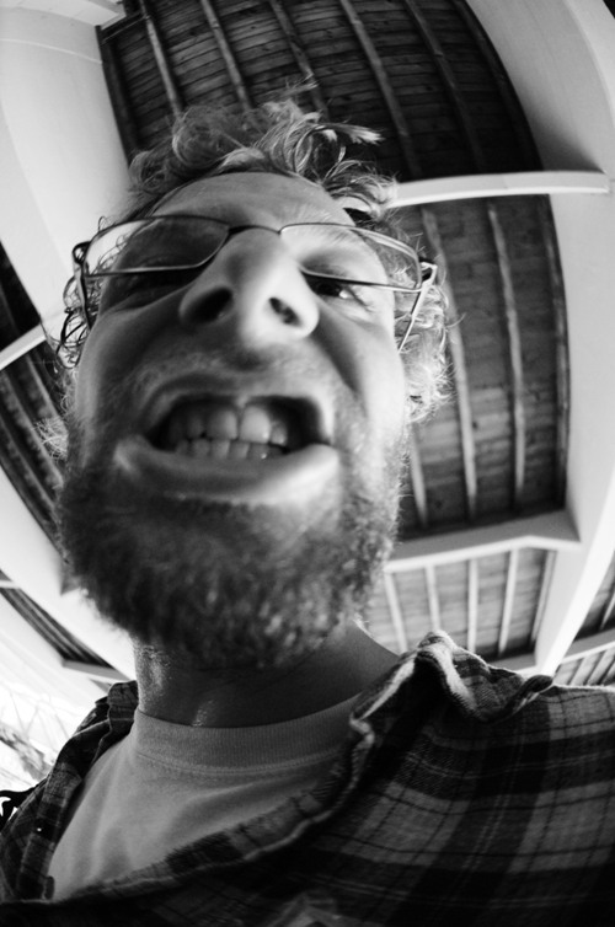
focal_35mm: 16
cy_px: 464
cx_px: 308
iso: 1600
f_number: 2.8
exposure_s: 1/125
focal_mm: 10.5
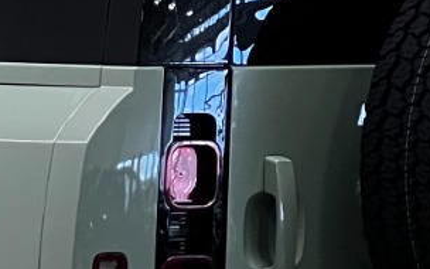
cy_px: 286
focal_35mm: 429
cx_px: -218
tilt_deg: -3.8
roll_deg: +0.0
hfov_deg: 4.9
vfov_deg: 3.1
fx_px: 5027
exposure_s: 1/120
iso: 200
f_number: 2.8
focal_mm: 9
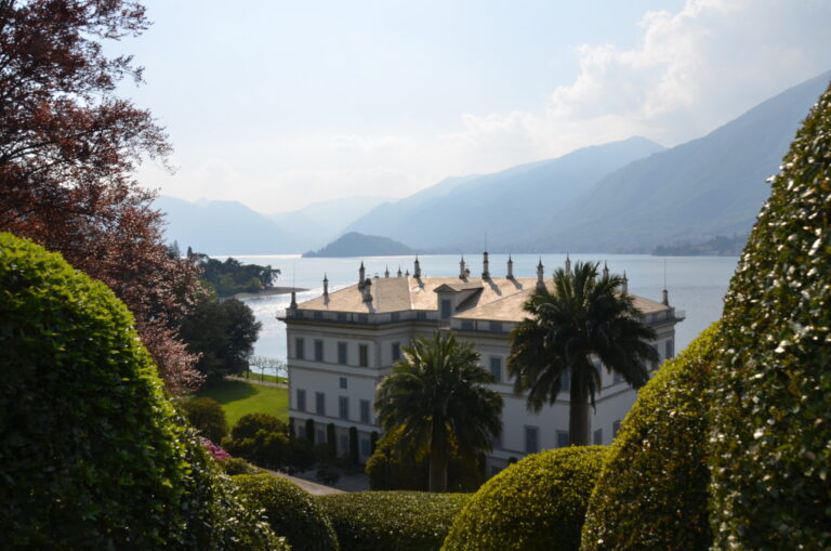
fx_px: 691
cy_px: 276
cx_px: 416
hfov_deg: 62.0
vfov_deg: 43.4
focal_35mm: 30
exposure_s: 1/250
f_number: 11
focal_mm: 20
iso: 100
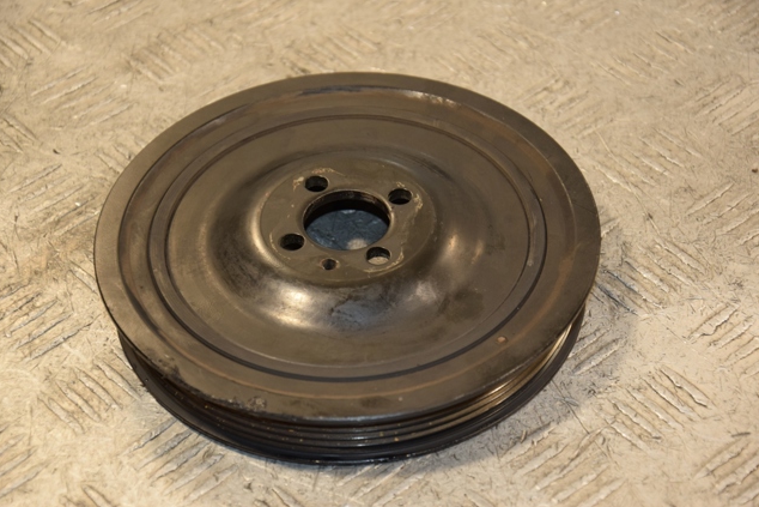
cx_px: 377
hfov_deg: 18.0
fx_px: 2393
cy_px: 253
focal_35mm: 114
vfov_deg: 12.1
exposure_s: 1/100
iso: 800
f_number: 5.3
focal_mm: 75
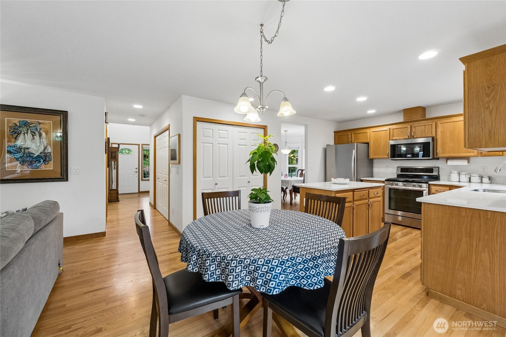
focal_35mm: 15
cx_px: 253
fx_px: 211
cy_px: 168
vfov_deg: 77.3
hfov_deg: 100.4
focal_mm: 10
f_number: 9
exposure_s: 1/30
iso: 1600
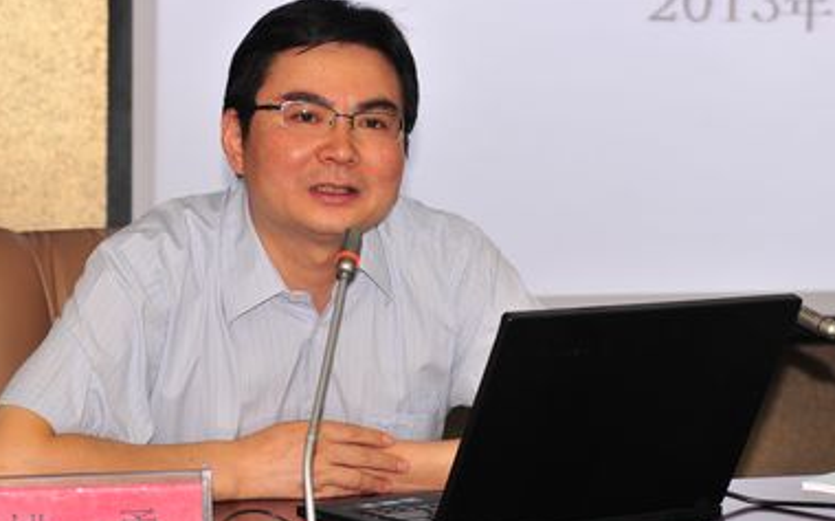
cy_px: 247
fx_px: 2615
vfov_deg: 11.4
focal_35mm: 115
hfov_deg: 18.1
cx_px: 349
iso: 400
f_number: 4
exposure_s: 1/60
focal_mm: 52
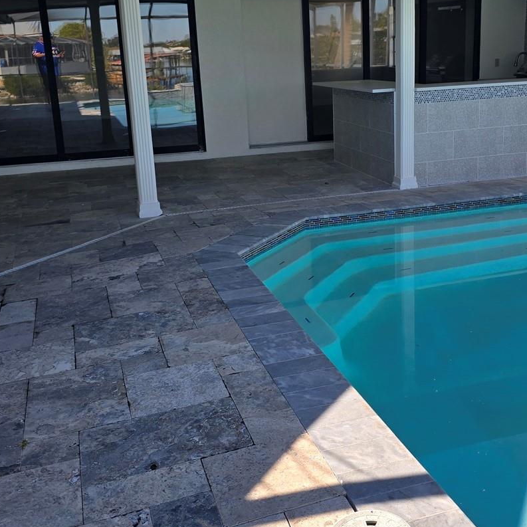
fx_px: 706
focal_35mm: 41
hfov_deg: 40.7
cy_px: 232
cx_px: 320
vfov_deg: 40.9
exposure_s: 1/295
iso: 12
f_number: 1.7
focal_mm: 6.3
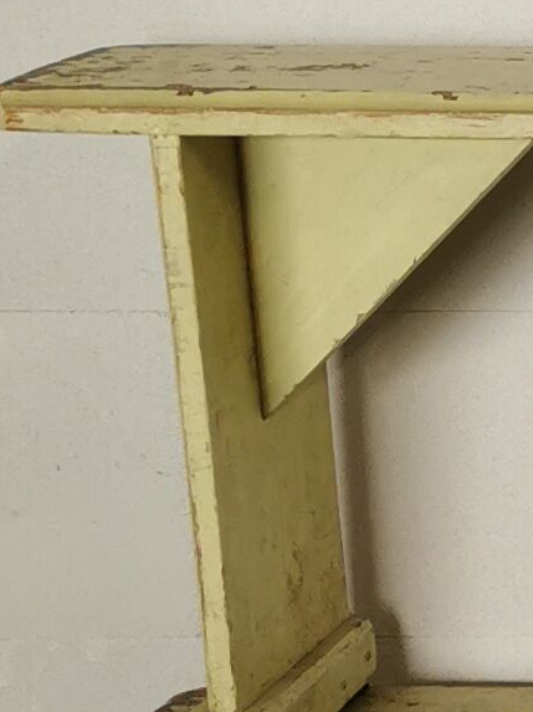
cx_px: 1527
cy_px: 483
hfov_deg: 7.7
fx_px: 3535
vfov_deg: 11.5
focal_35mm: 172
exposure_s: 1/120
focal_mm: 5.58
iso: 100
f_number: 1.8
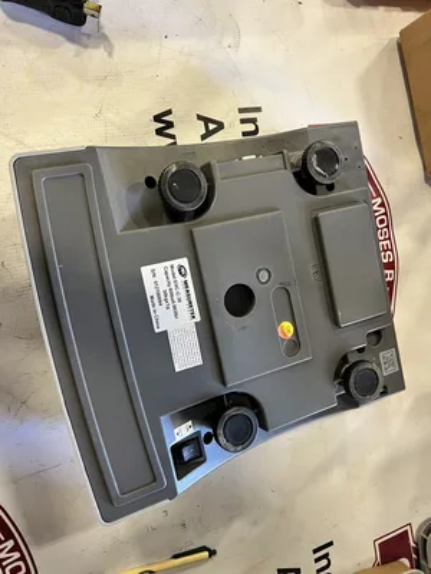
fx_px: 432
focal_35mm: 26
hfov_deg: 53.1
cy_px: 287
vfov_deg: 67.3
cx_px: 216
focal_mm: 5.7
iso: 250
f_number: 1.5
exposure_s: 1/60
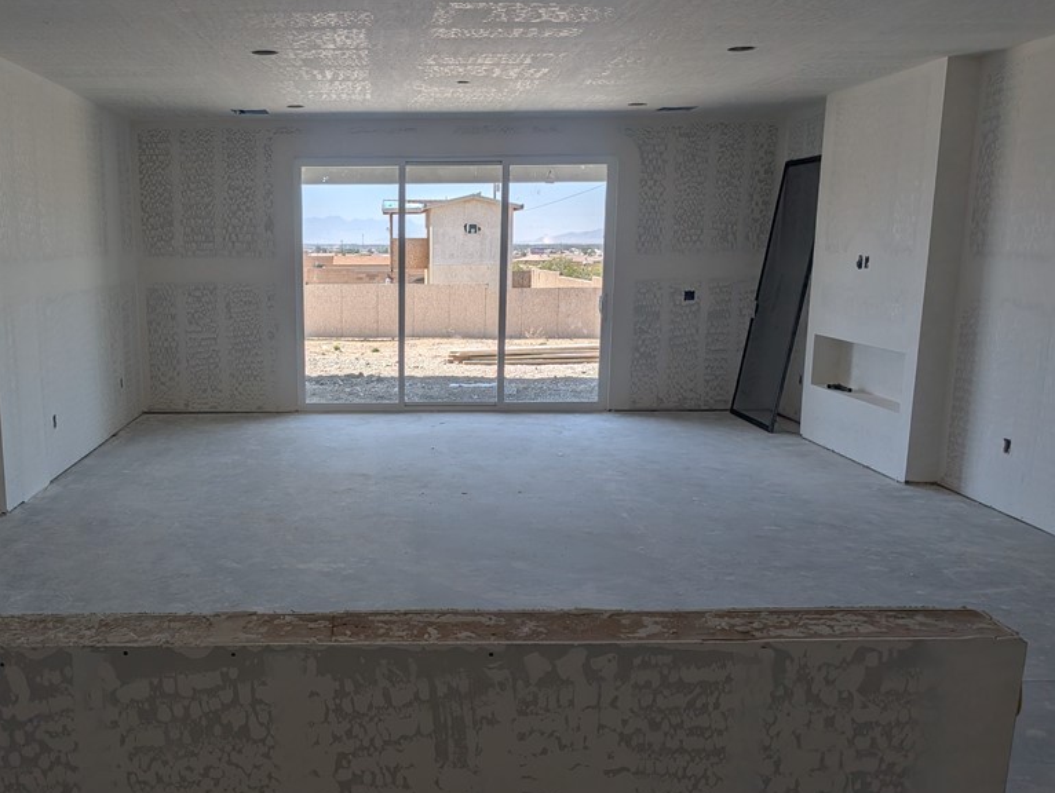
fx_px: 976
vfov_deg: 44.2
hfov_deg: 55.8
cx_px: 371
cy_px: 436
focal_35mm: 32
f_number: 1.68
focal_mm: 6.9
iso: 24
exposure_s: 1/2174
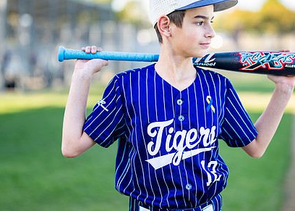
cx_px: 179
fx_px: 779
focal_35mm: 93
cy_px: 75
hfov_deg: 21.4
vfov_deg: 15.4
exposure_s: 1/1250
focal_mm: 50
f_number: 1.2
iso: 100
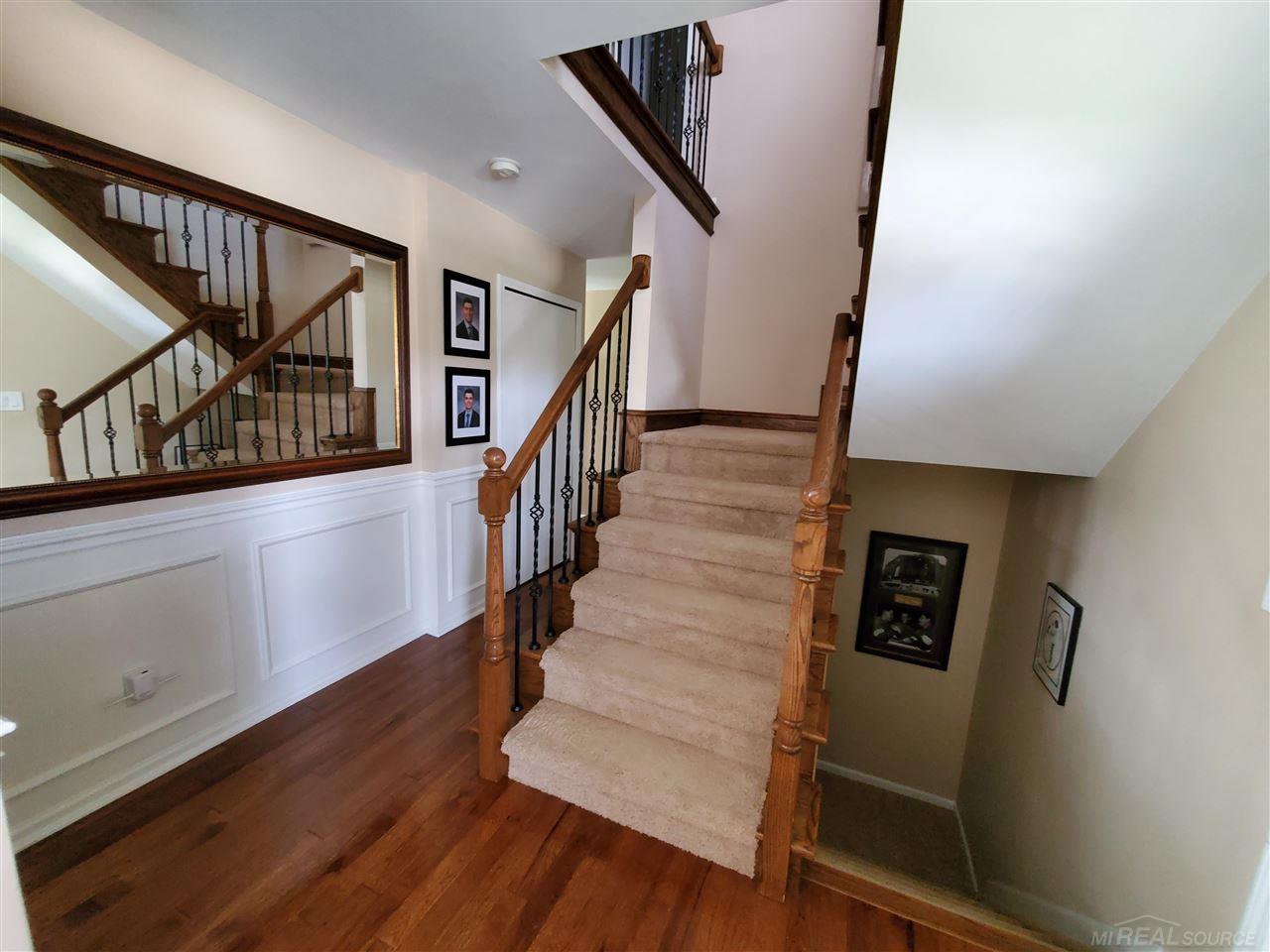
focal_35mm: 13
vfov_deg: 89.9
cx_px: 635
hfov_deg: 106.2
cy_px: 476
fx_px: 477
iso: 1000
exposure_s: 1/29
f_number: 2.2
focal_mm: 1.8
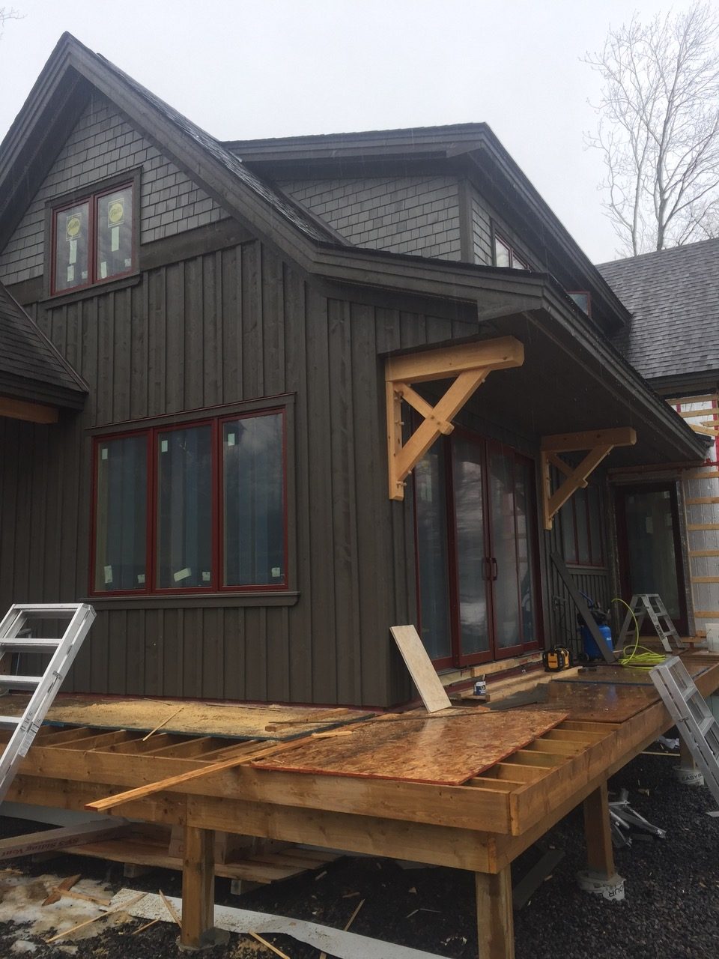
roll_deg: +0.4
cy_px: 480
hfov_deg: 48.2
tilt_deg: +8.2
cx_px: 360
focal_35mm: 29
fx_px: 803
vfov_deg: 61.7
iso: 32
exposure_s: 1/120
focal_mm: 4.15
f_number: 2.2
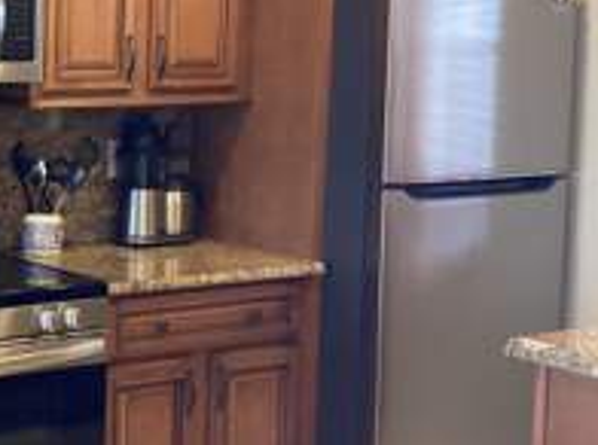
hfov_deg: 23.9
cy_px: 197
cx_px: -79
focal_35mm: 76
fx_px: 1310
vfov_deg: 19.3
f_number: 2.4
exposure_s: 1/60
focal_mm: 3.3
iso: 320
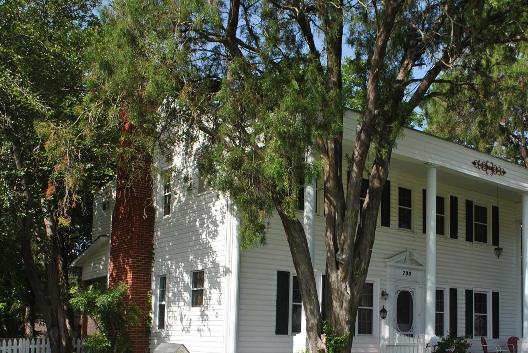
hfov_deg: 46.0
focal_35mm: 42
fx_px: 617
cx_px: 329
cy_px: 268
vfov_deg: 31.4
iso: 100
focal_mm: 18
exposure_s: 1/250
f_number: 8
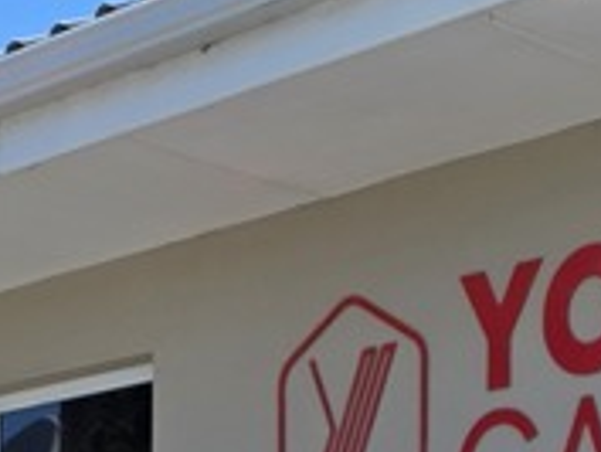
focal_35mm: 133
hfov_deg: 14.8
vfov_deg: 9.6
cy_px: 1172
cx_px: 350
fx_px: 2311
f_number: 1.7
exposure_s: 1/5447
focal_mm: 6.3
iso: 80
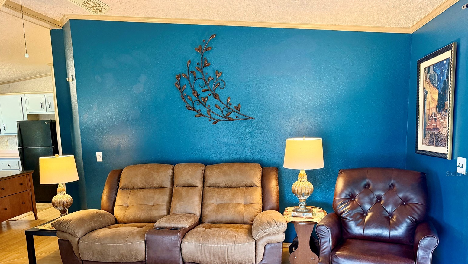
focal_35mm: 27
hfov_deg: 69.8
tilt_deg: -8.8
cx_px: 233
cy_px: 173
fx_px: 335
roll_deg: +1.3
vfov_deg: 42.4
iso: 500
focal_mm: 6.76
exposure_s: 1/60
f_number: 1.78
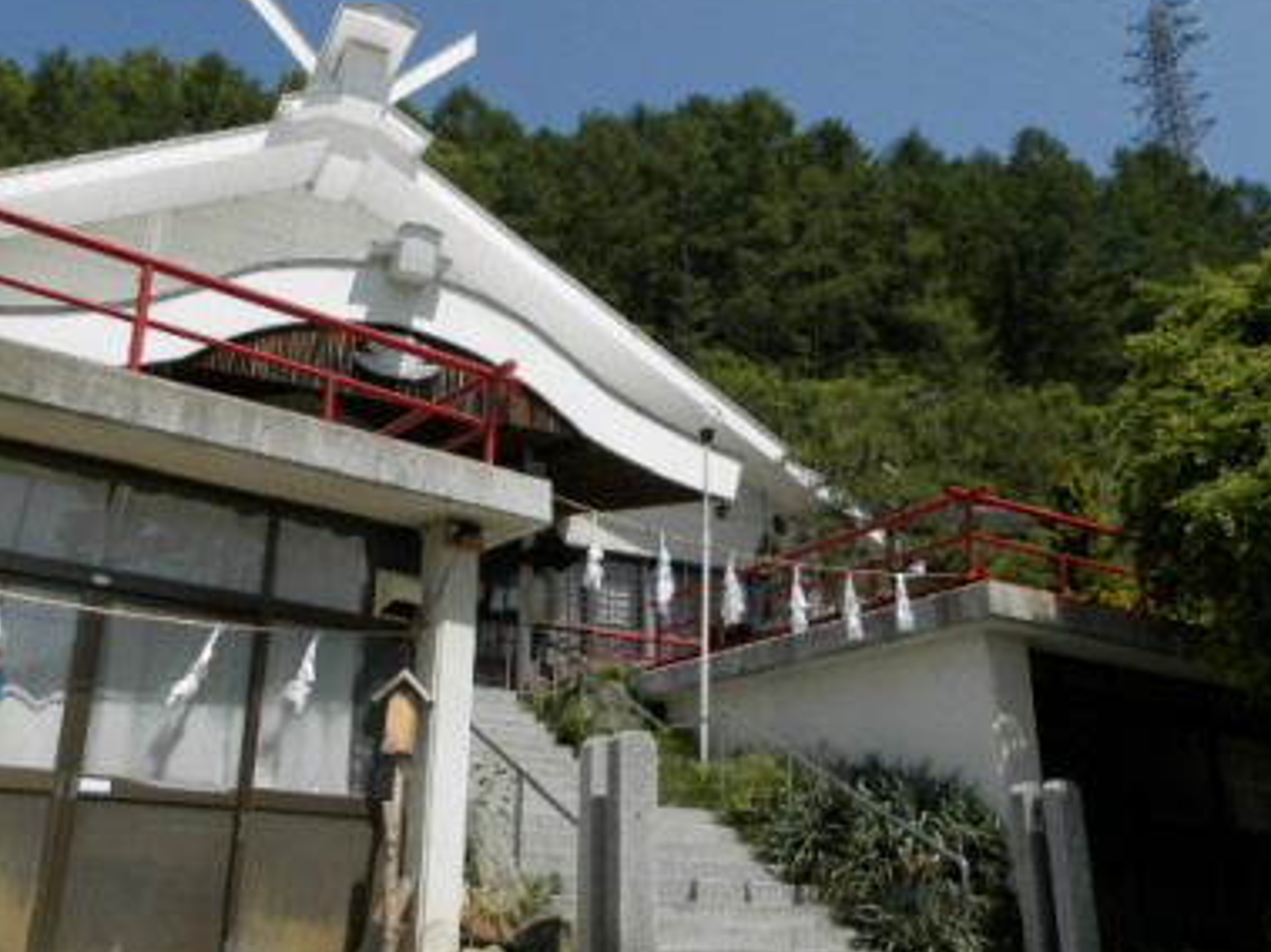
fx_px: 1211
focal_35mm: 33
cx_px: 567
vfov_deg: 42.9
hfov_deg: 55.2
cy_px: 471
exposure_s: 1/200
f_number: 8.7
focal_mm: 4.5
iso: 80
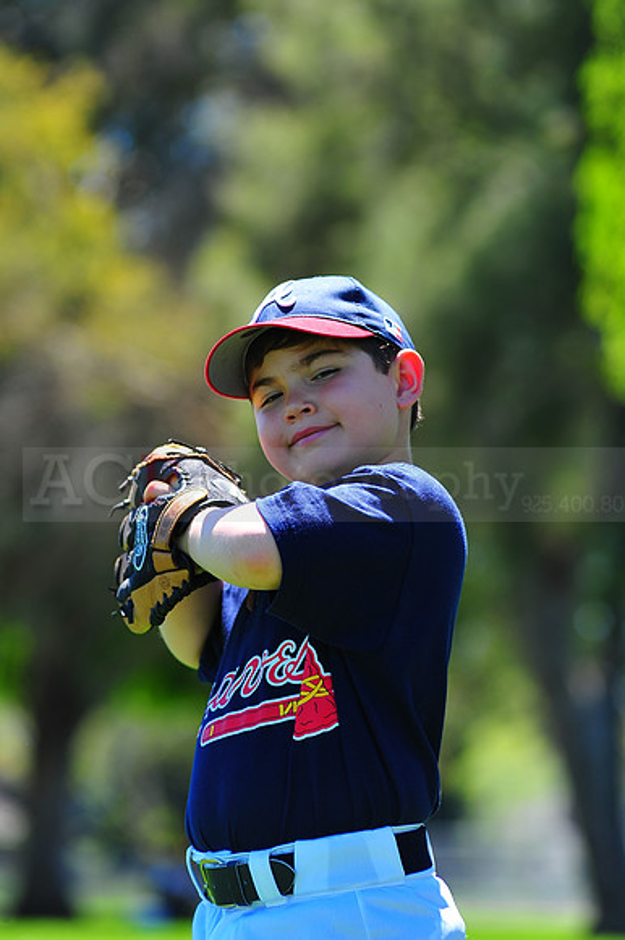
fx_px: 4693
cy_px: 470
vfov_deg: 11.4
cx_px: 312
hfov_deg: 7.6
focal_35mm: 180
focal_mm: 180
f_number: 5
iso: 200
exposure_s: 1/400
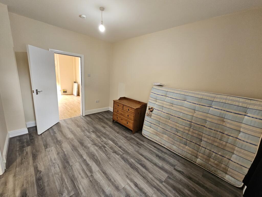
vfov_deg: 89.9
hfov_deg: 106.2
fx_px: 98
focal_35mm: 13
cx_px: 131
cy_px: 98
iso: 250
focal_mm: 2.2
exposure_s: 1/50
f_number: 2.2
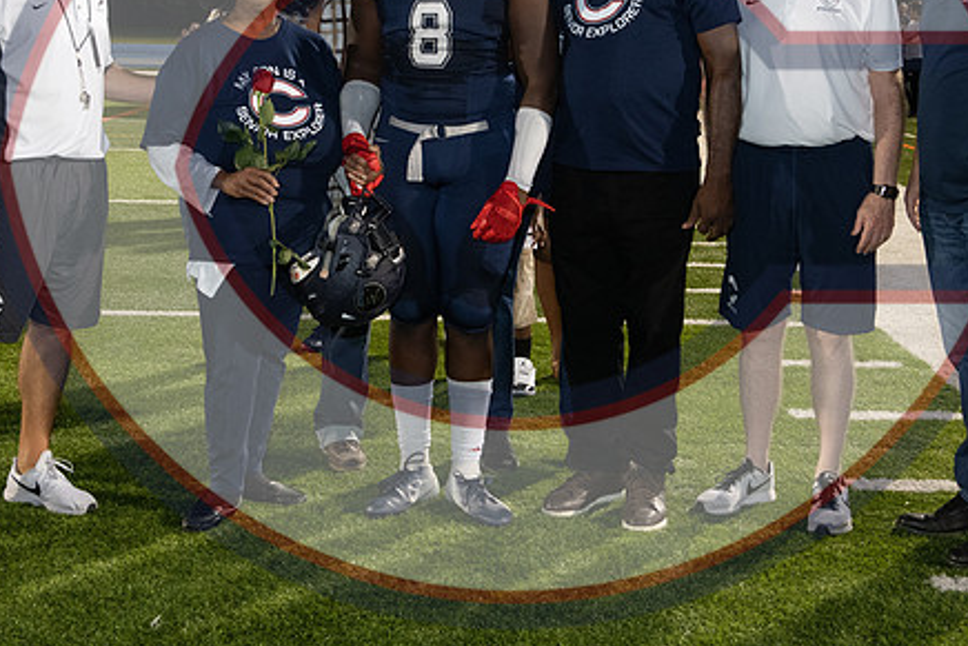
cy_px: 166
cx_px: 505
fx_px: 1748
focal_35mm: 65
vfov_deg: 20.8
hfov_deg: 30.9
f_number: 7.1
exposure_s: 1/60
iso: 1800
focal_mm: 42
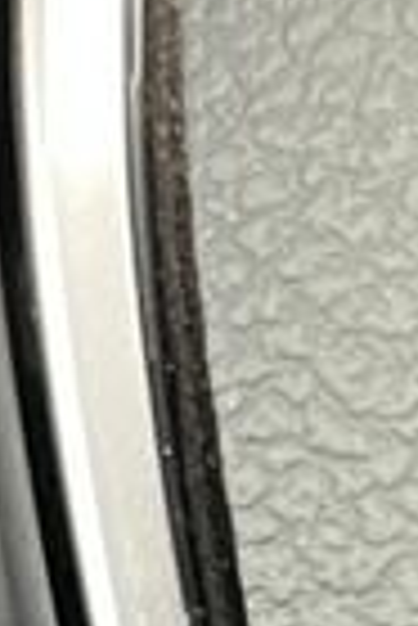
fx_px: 3457
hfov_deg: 6.8
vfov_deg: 9.7
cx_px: -184
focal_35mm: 199
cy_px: 1225
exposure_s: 1/36
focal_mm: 5.1
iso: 640
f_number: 1.6
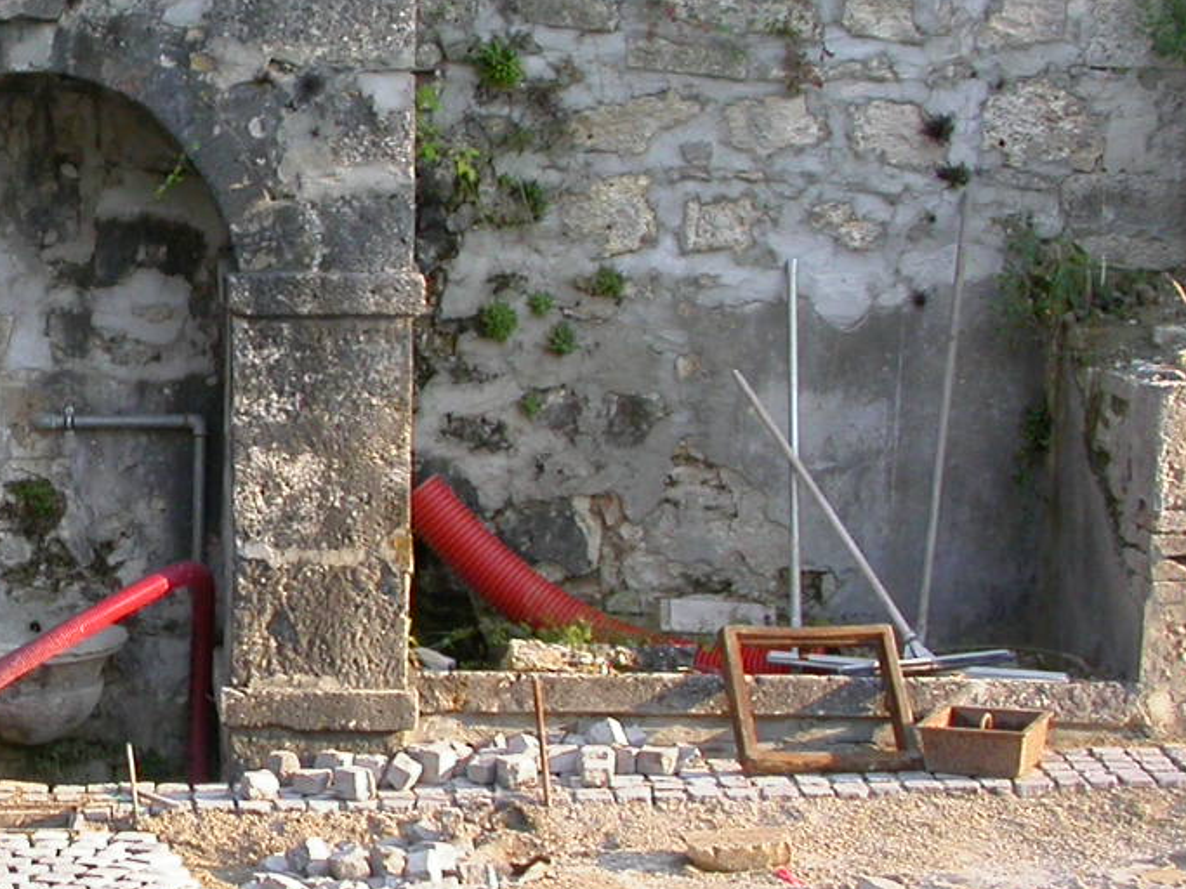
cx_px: -132
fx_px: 3049
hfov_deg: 20.9
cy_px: 370
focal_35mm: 89
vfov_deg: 16.6
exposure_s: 1/138
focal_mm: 7.85
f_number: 4.2
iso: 100
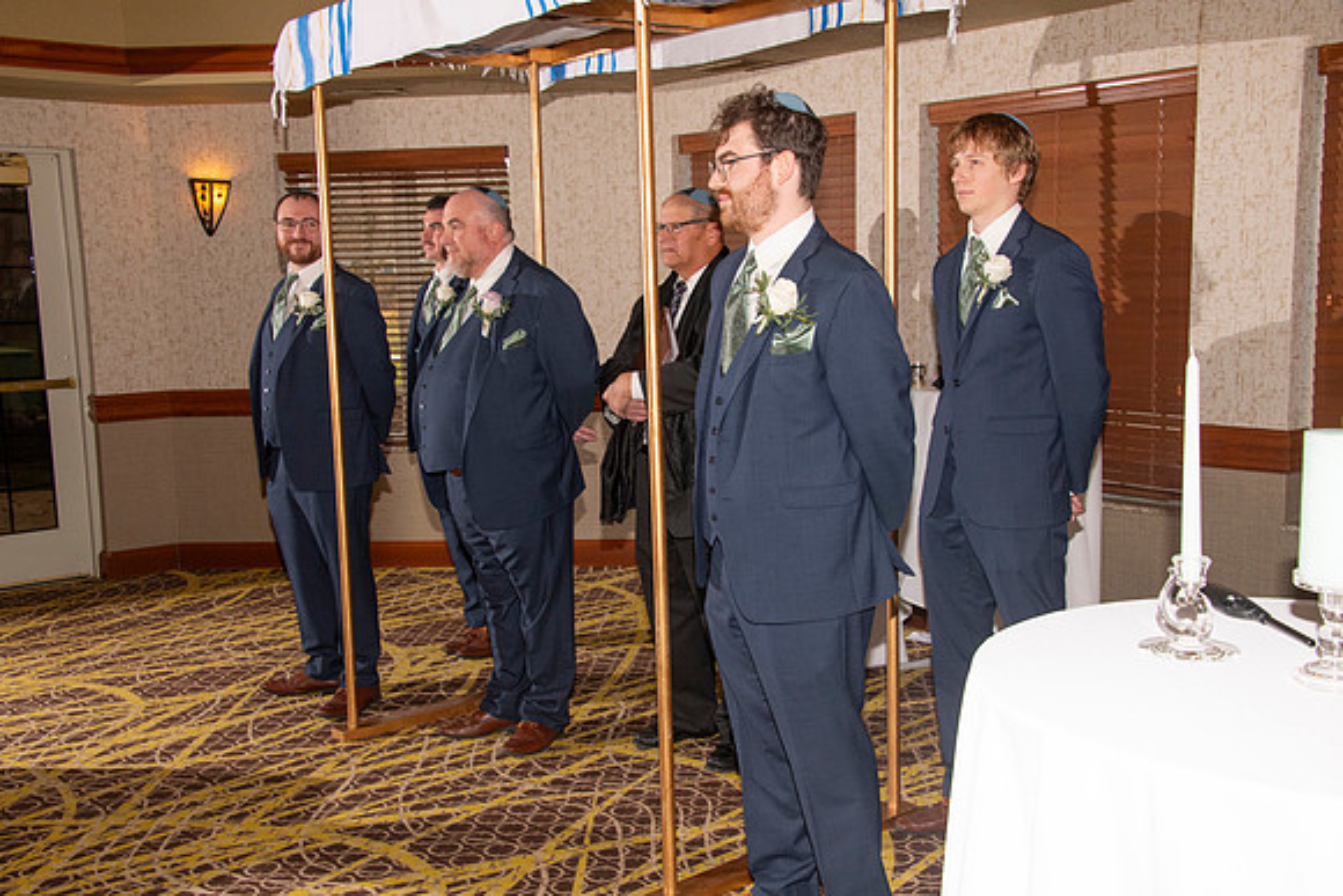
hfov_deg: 48.4
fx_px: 1493
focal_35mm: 40
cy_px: 448
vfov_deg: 33.4
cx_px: 672
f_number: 10
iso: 1000
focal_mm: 40
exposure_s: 1/160
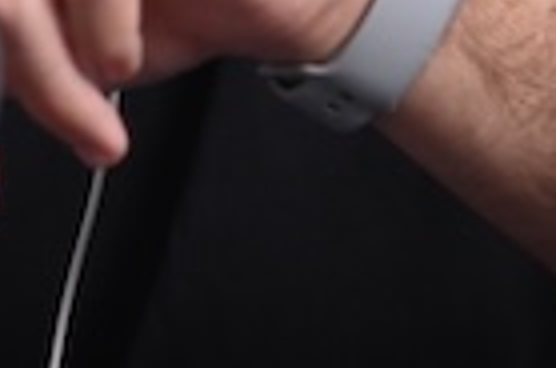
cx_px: -184
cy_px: -550
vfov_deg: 4.2
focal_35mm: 317
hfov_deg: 6.5
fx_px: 4885
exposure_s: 1/200
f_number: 2.8
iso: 320
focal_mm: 55
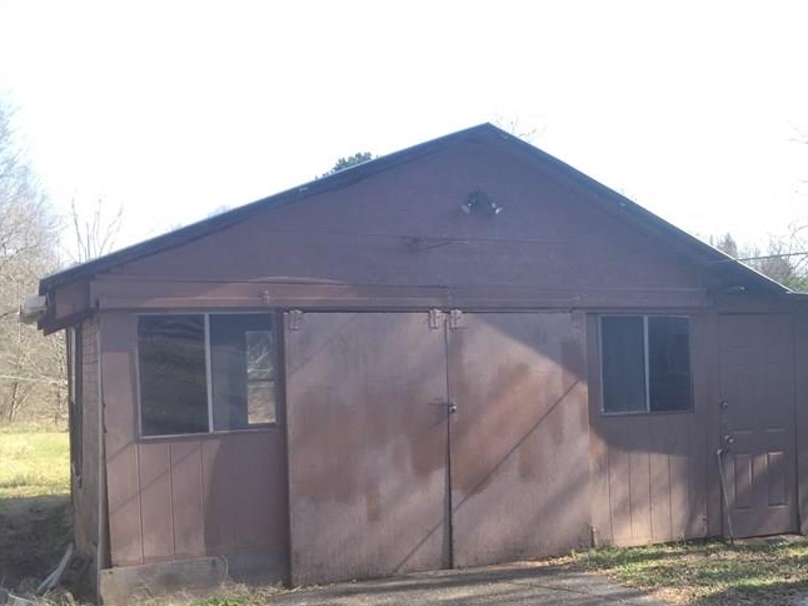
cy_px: 414
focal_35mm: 46
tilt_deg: -5.1
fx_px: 1073
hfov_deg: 40.3
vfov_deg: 31.2
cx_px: 588
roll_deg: +1.0
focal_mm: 4.15
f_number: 2.2
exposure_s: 1/321
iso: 32
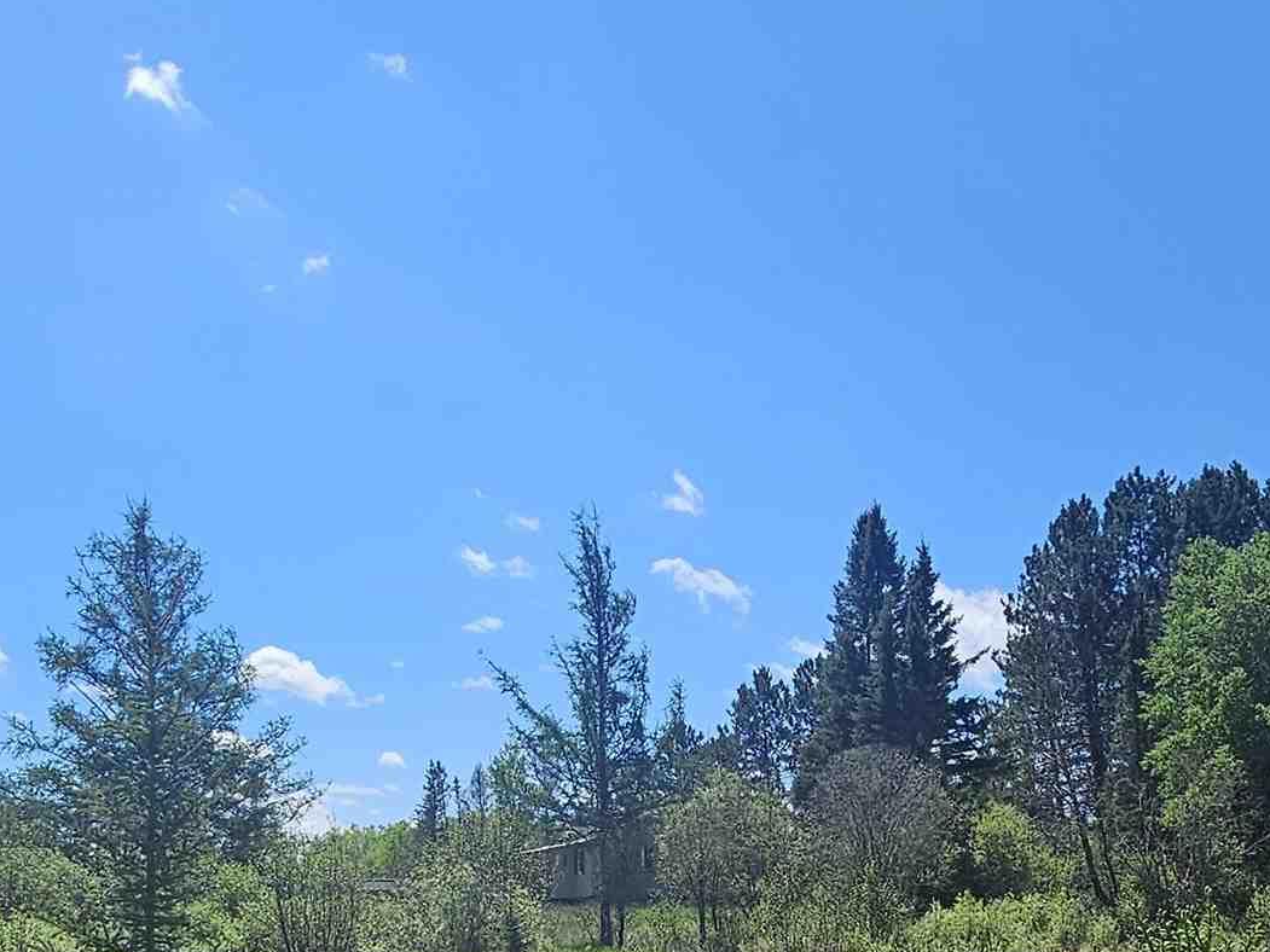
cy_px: 846
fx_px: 1394
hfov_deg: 48.8
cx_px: 539
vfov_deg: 35.6
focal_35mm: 38
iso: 50
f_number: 2.2
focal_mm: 2.2
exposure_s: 1/2977
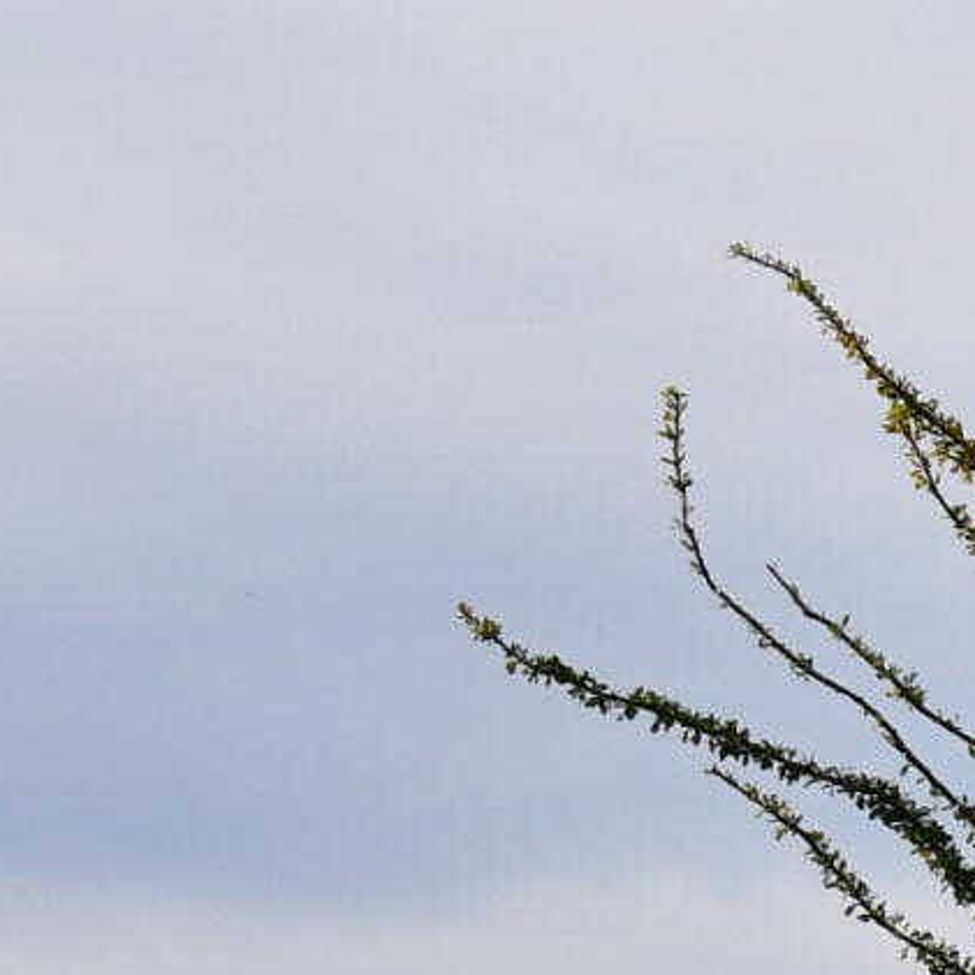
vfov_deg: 3.5
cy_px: 2112
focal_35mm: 497
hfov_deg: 3.5
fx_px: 15838
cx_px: 2812
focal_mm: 55
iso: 800
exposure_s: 1/1000
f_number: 13
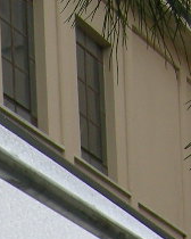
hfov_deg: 5.6
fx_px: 1894
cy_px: 637
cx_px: -244
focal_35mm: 268
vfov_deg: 6.7
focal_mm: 7.5
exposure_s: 1/82.1
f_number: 3.4
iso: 64
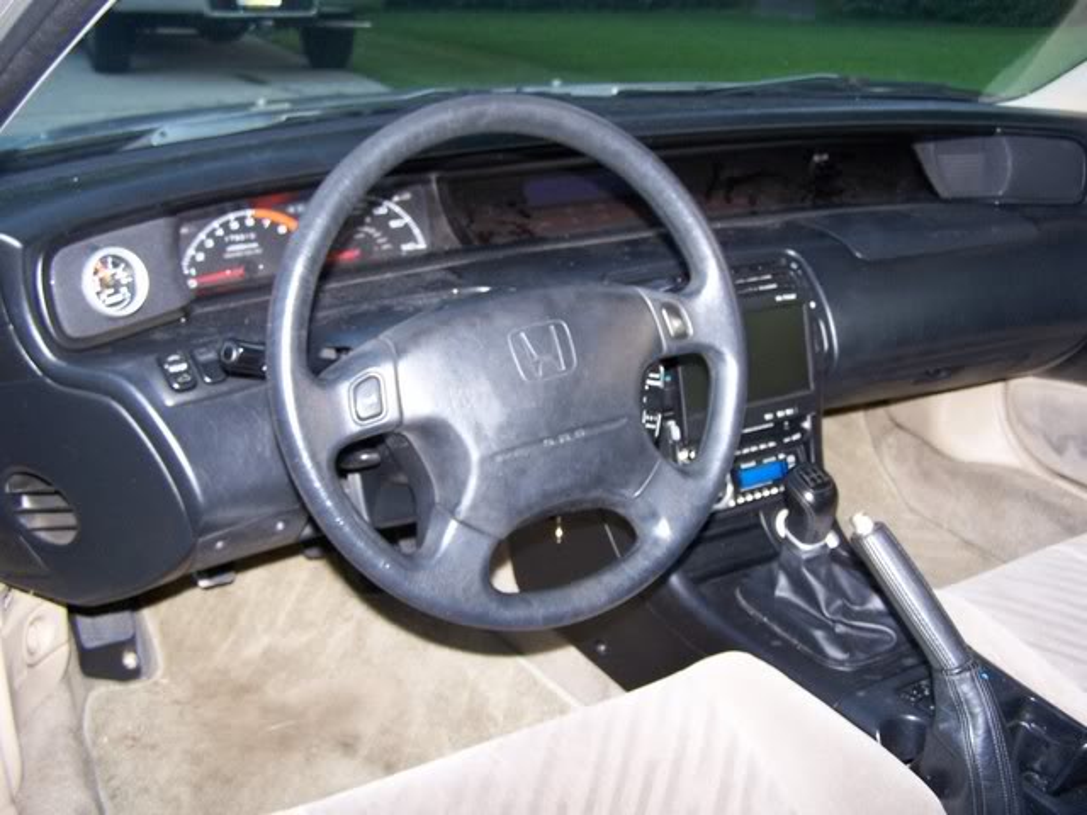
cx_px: 544
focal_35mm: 38
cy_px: 408
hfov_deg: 49.0
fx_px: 1193
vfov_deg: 37.7
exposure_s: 1/60
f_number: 2.8
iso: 140
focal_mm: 6.3
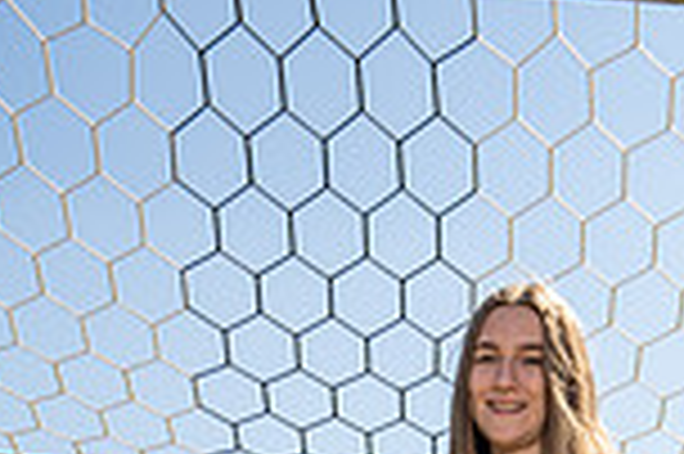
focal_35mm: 92
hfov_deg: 22.1
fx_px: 1746
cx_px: 396
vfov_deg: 12.5
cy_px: 998
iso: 100
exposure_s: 1/250
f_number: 5.6
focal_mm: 31
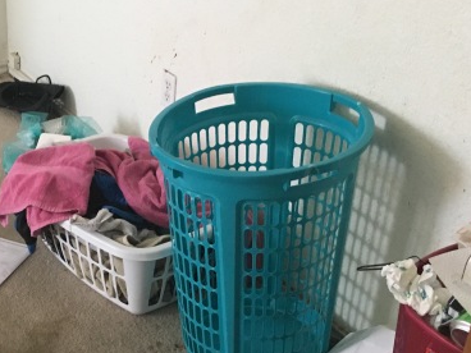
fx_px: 857
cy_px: 233
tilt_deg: -33.0
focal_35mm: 63
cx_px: 33
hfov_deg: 29.3
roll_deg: +3.9
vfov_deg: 23.2
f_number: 2.2
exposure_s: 1/24
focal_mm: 4.15
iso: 200
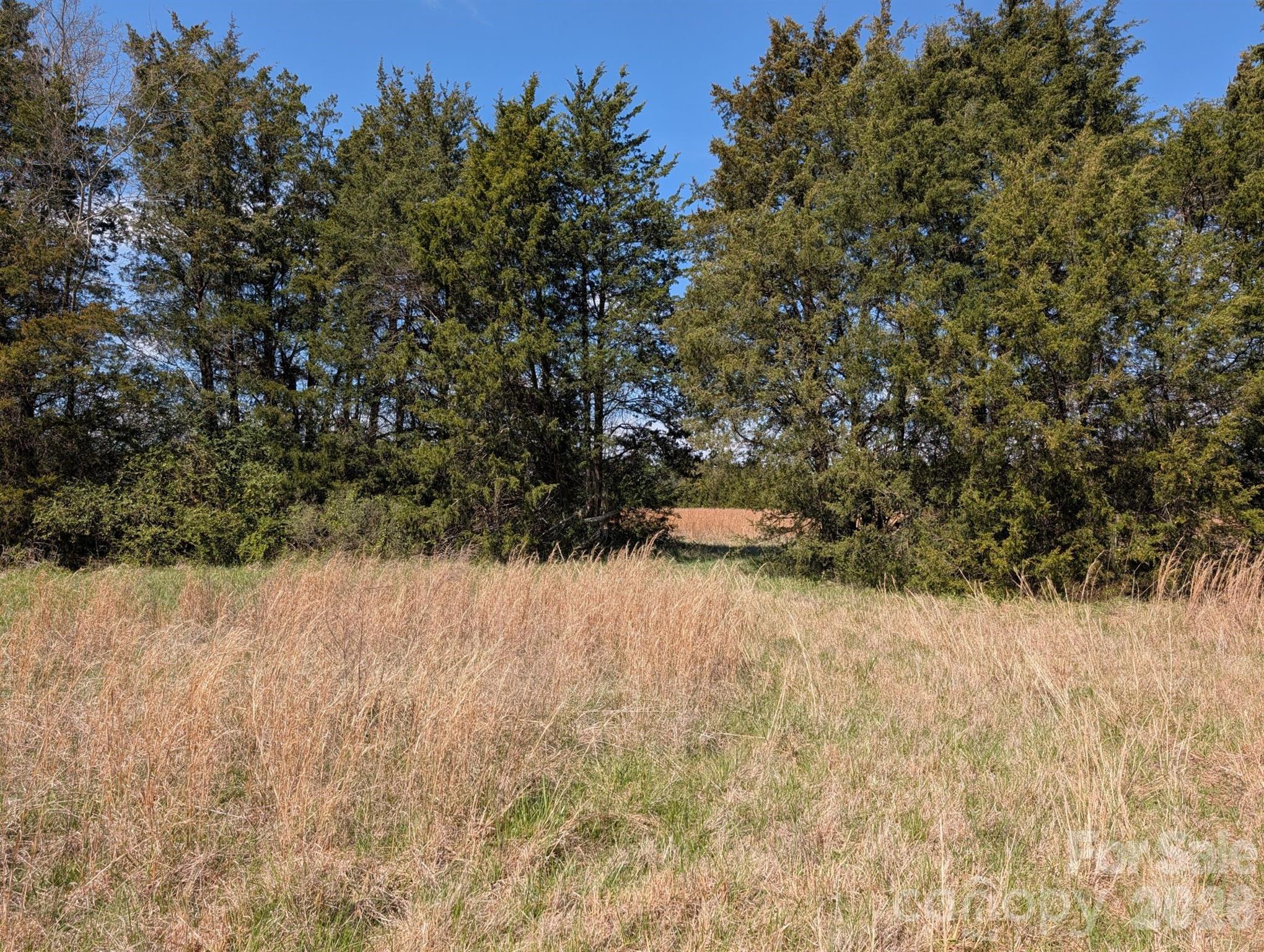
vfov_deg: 56.9
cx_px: 632
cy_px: 476
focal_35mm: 24
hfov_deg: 71.5
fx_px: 878
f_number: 1.68
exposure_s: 1/789
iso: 20
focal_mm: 6.9
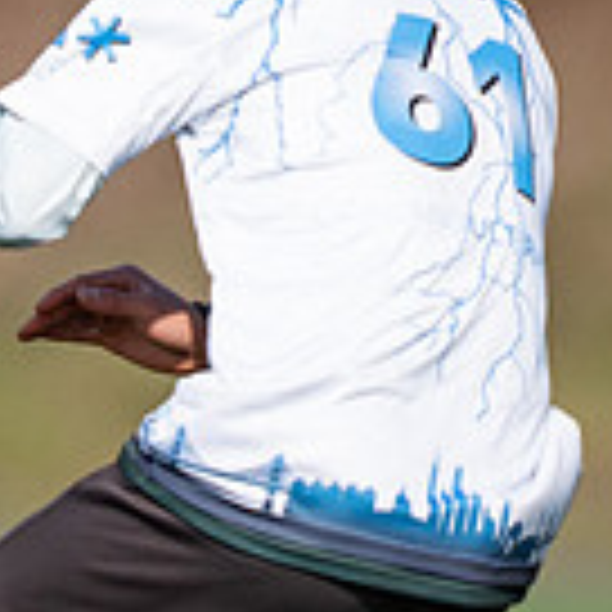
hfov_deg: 0.7
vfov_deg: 0.7
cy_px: -104
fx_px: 53186
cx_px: 916
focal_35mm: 2659
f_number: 2.8
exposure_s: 1/2000
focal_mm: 400
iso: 100
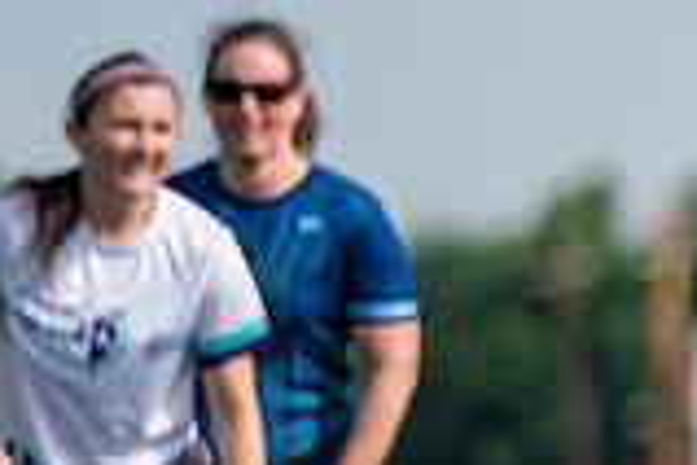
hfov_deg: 1.9
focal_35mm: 1073
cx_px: 1628
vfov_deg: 1.3
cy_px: 498
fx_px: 20773
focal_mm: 200
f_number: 2.8
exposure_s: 1/8000
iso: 500
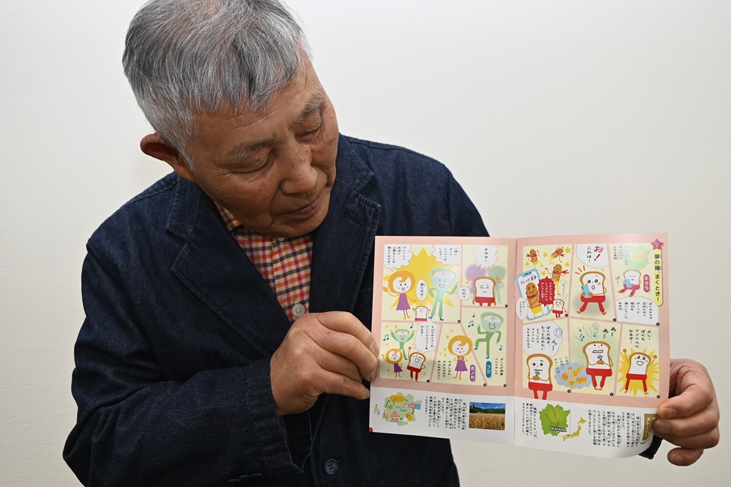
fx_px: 670
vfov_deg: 39.9
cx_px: 366
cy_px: 244
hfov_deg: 57.2
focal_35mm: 33
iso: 500
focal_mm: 22
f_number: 5.6
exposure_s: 1/200
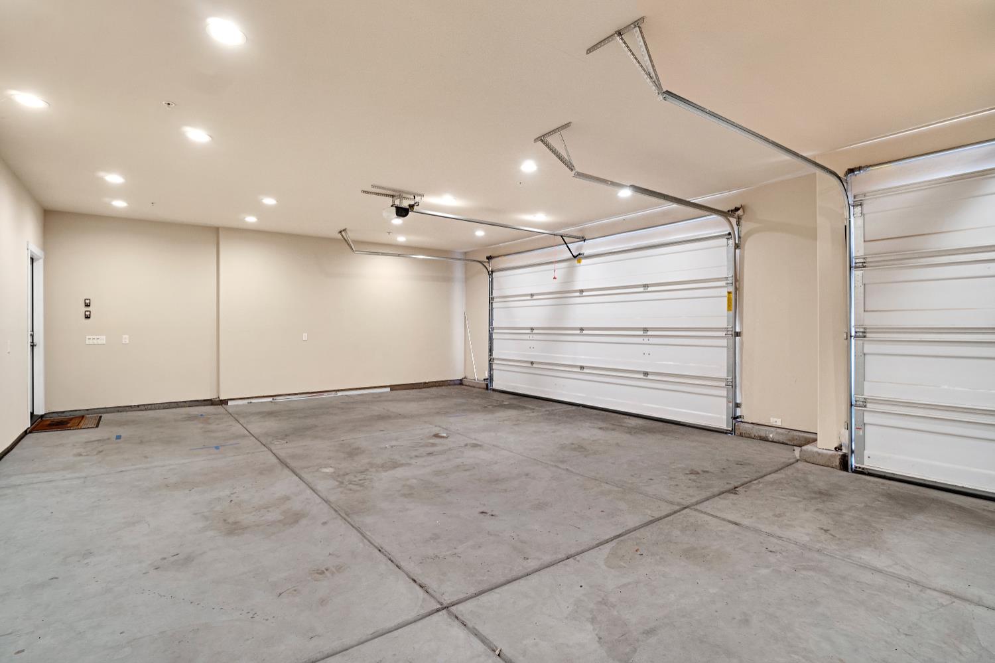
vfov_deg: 72.0
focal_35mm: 16
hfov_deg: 95.0
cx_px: 498
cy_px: 332
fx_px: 456
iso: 320
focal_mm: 11
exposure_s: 1/6
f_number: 8
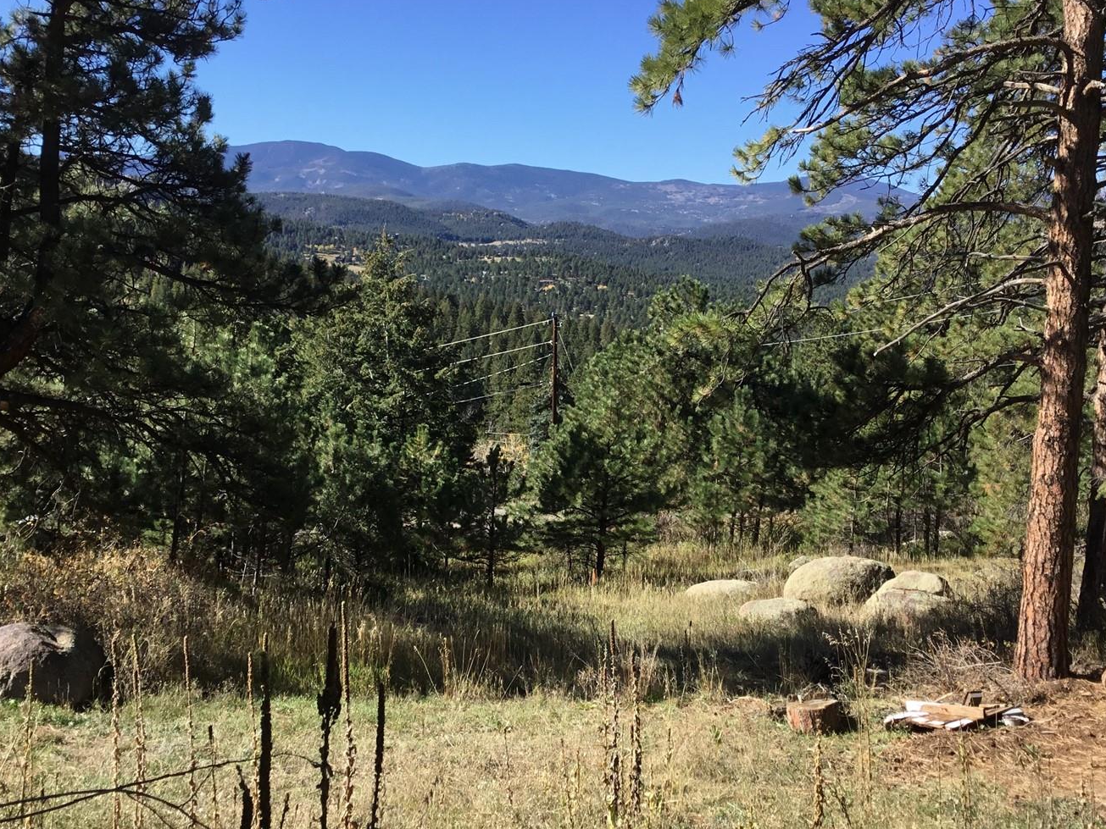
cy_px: 430
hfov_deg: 49.0
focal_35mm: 38
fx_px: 1214
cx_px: 566
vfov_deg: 37.7
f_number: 2.4
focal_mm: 3.3
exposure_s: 1/734
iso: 25
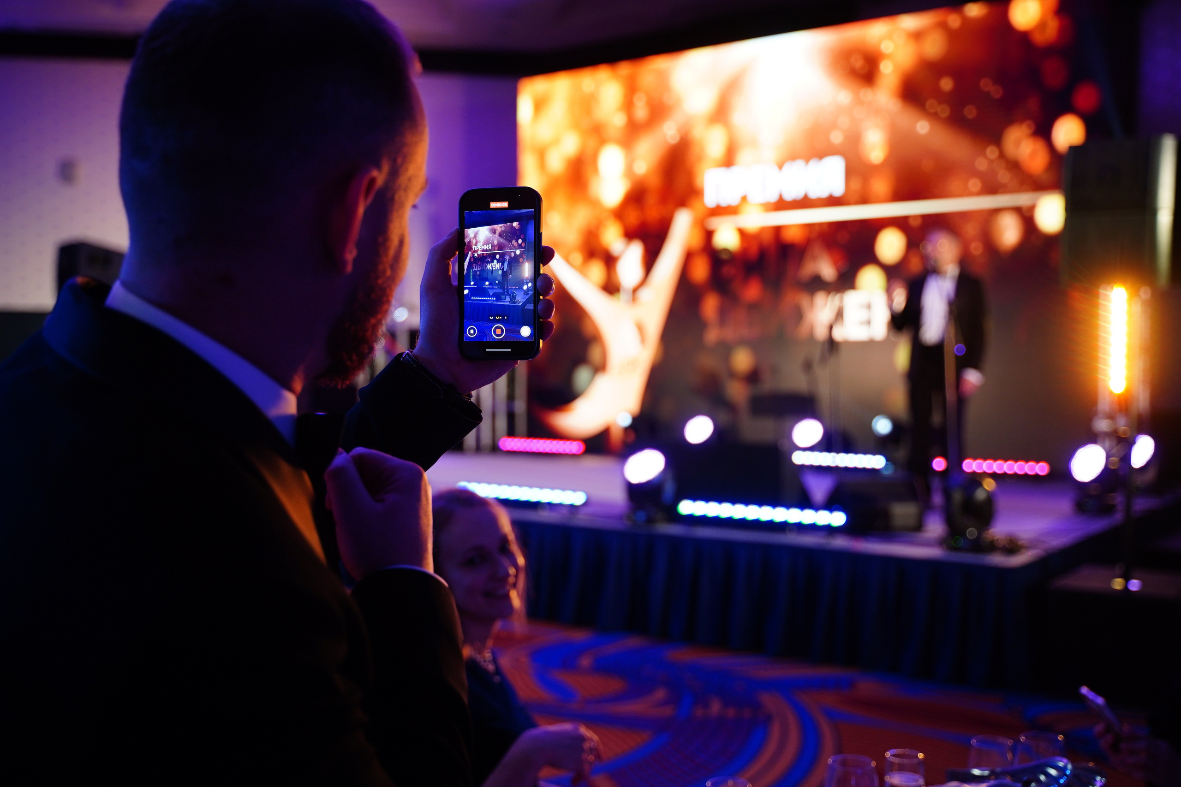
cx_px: 590
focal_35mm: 38
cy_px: 394
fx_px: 1247
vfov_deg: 35.1
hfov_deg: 50.7
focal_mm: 38
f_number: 2.8
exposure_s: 1/250
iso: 800
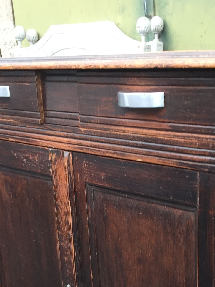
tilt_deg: -23.6
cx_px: 150
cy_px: 345
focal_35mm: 75
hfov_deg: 19.6
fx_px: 621
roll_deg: +2.4
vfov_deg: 23.7
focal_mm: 4.15
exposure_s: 1/119
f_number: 2.2
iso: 32
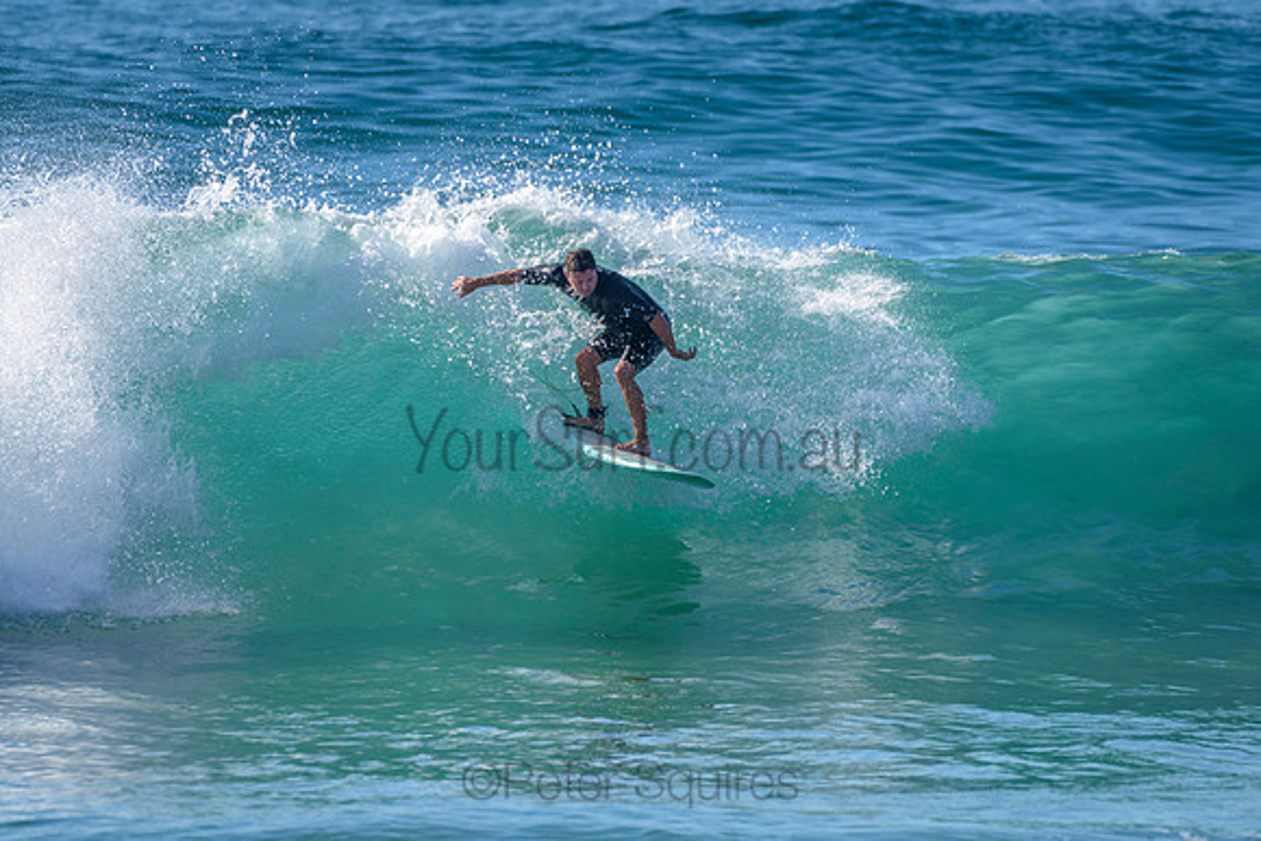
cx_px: 550
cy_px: 326
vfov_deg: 2.2
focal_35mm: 613
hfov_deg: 3.4
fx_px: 21469
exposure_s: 1/2000
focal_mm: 500
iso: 220
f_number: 5.6
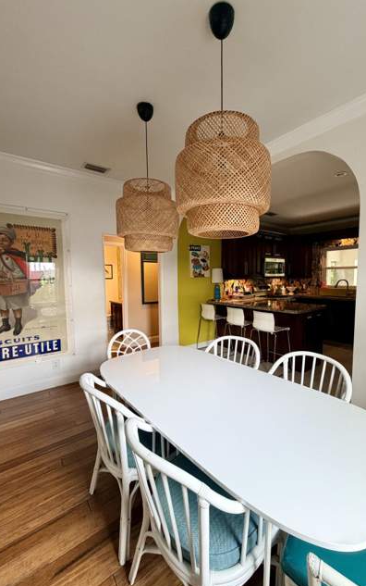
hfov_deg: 74.7
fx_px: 239
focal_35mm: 15
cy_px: 295
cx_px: 198
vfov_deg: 101.4
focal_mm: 2.22
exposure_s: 1/60
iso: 200
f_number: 2.2
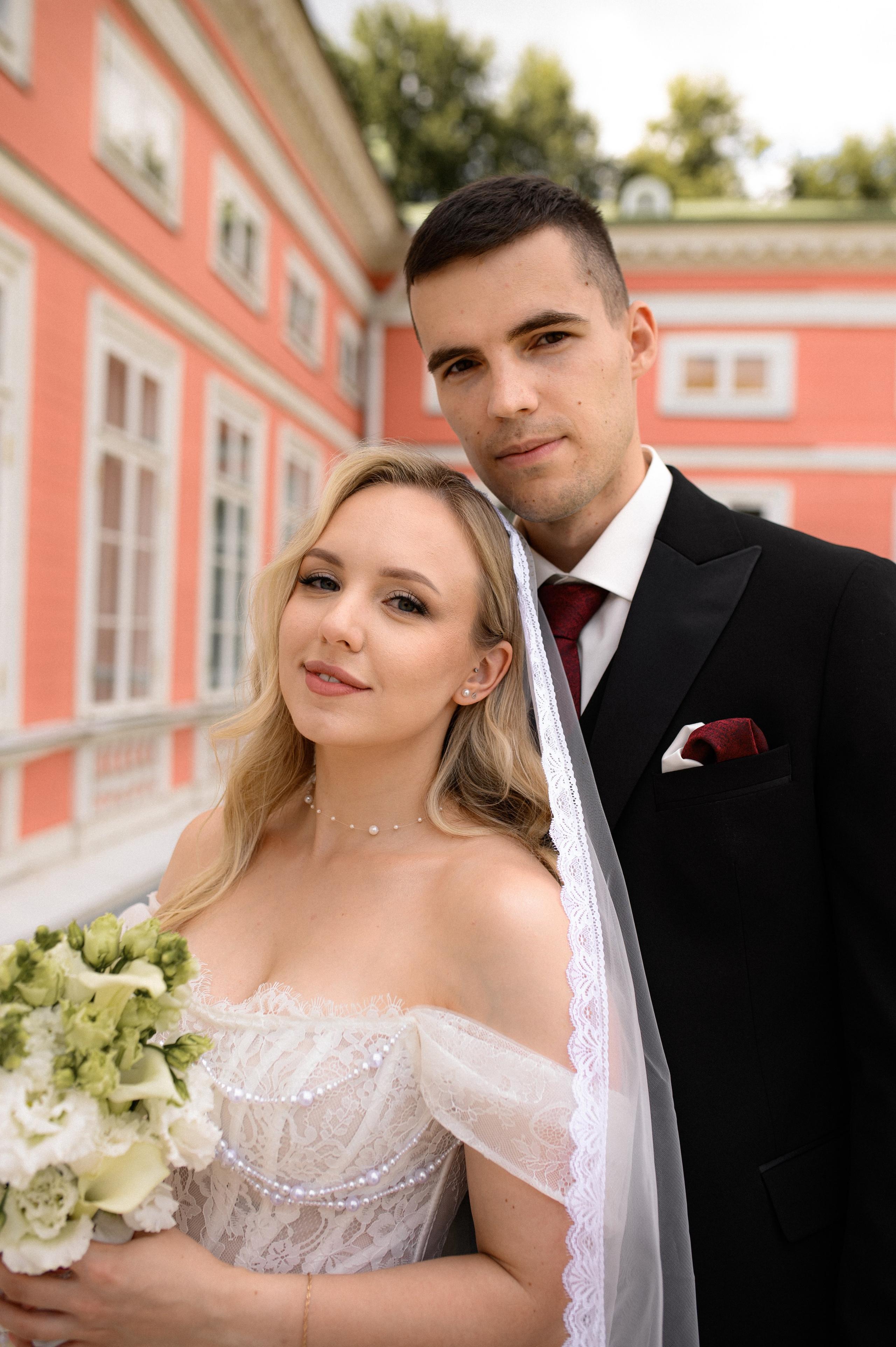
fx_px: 1308
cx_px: 448
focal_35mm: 35
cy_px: 674
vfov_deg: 54.5
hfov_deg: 37.8
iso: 64
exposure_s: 1/320
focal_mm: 35
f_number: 3.2
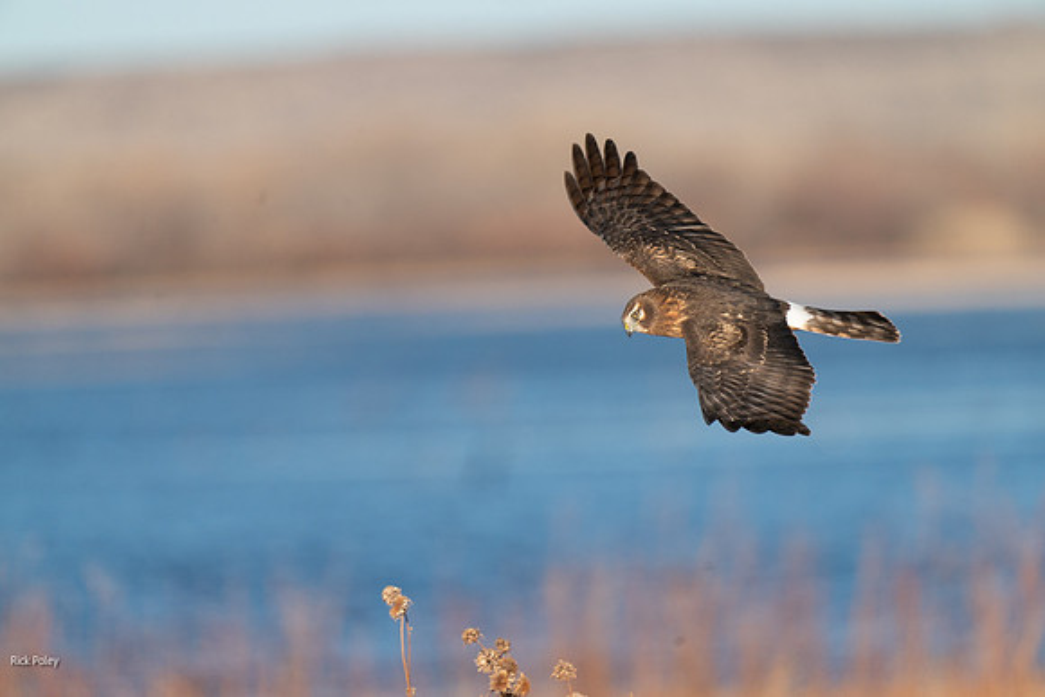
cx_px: 522
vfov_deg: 1.6
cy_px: 348
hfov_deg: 2.5
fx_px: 24388
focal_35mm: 840
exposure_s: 1/2000
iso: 1000
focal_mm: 840
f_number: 9
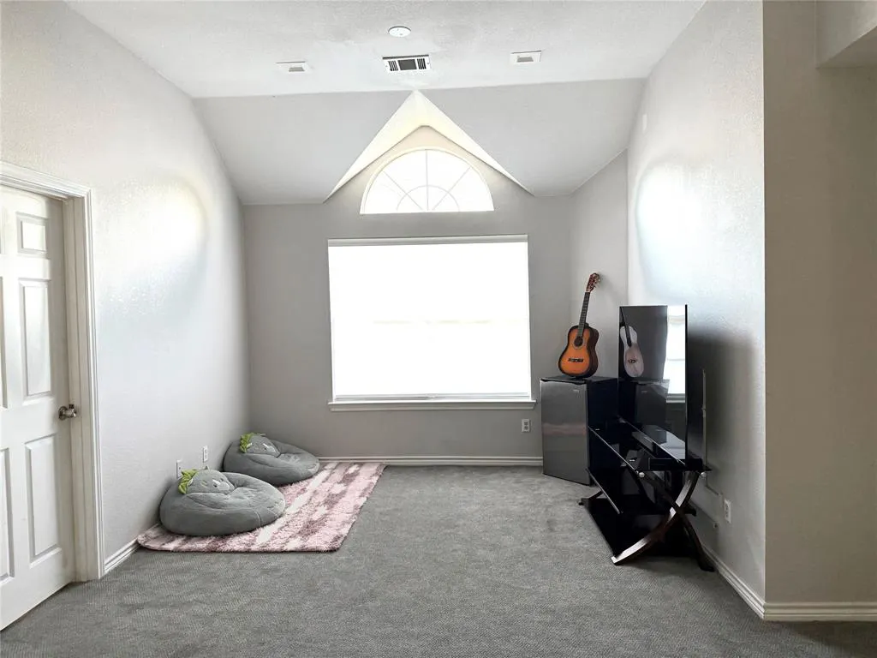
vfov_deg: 56.8
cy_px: 329
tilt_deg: -0.8
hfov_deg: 71.6
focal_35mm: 24
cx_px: 438
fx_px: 608
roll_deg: +0.9
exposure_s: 1/160
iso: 200
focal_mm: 6.76
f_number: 1.78
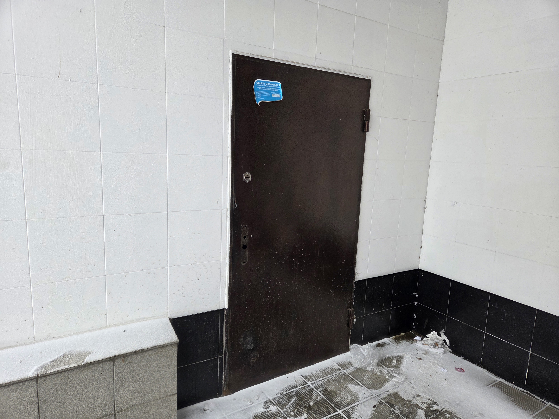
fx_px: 371
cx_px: 280
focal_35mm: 23
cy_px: 210
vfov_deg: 58.9
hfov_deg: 73.9
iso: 100
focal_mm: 5.4
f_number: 1.8
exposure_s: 1/180
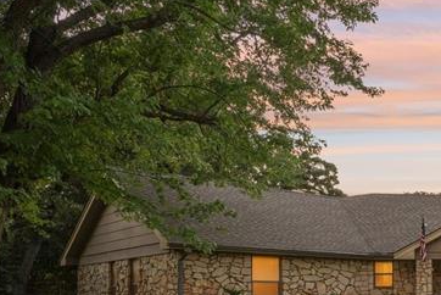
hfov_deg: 31.1
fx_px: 599
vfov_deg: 26.4
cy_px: 286
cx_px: 578
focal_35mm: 49
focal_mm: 17.3
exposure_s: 1/2.5
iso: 200
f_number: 8
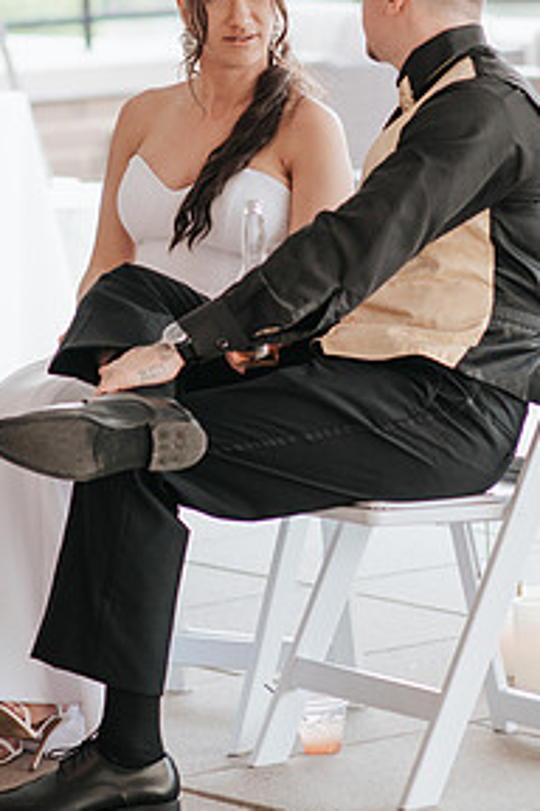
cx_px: 250
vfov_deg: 10.3
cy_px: 245
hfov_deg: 6.9
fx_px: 4477
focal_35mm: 199
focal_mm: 85
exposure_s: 1/160
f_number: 2.5
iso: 400
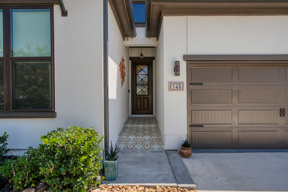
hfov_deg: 96.8
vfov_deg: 73.7
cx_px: 144
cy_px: 96
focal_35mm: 16
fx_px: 128
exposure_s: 1/40
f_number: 7.1
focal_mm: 16
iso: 100
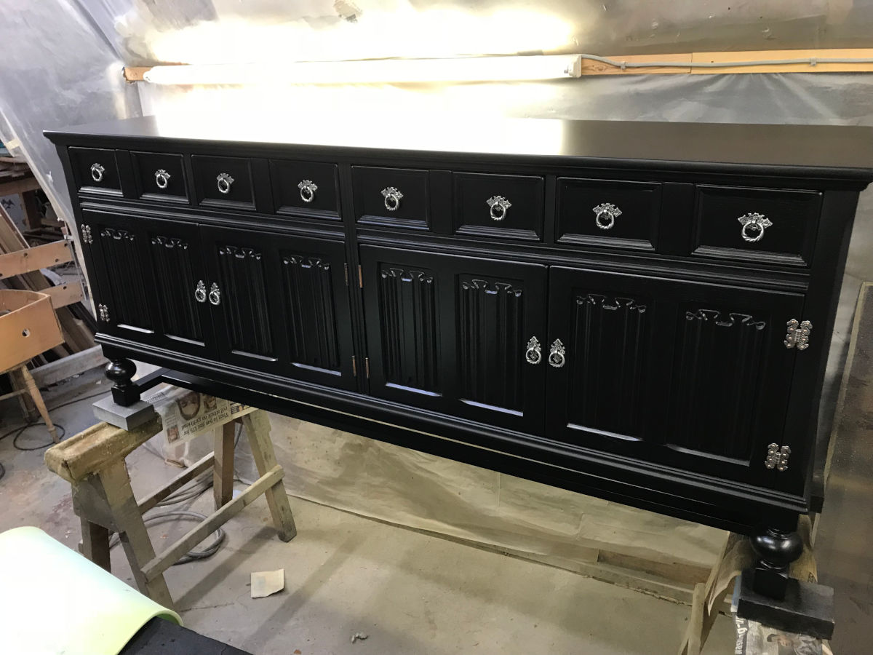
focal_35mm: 28
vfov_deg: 49.7
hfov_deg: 63.4
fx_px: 706
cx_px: 436
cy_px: 328
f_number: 1.8
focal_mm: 3.99
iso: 40
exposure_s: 1/17
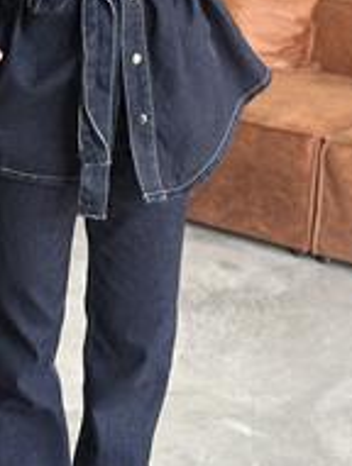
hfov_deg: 13.8
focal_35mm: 107
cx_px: 76
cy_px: 195
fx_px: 1446
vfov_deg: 18.3
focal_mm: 6.86
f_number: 1.78
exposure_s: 1/54
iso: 400
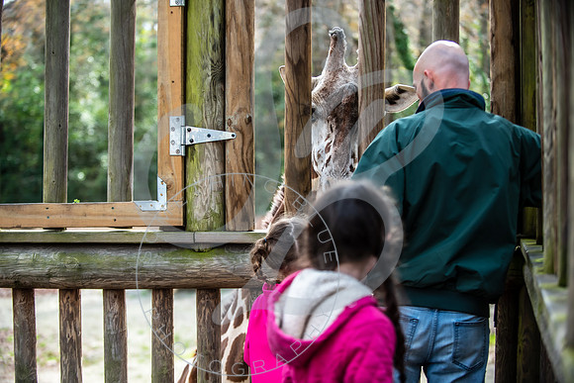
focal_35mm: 73
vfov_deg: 18.8
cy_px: 192
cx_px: 281
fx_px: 1159
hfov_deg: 27.8
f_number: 2.8
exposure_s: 1/500
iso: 200
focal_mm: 70
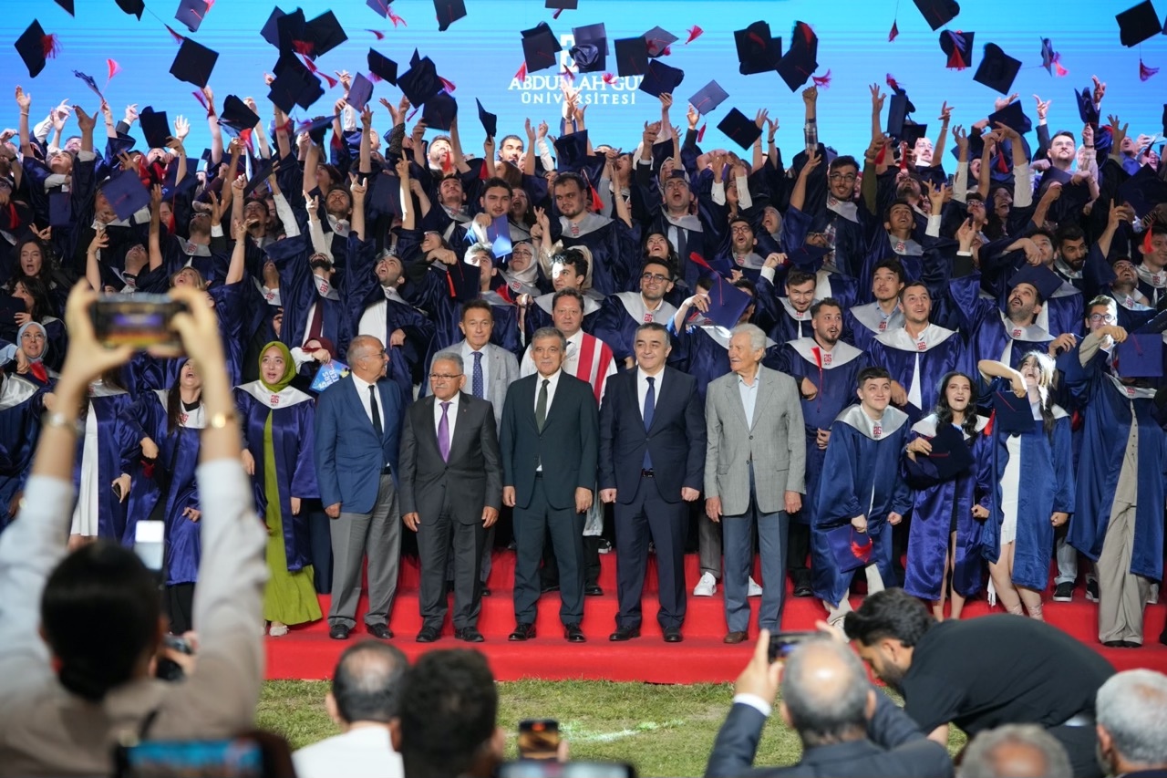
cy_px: 389
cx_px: 584
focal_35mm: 70
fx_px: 2269
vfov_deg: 19.5
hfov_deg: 28.8
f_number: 3.5
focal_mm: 70
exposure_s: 1/500
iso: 2000
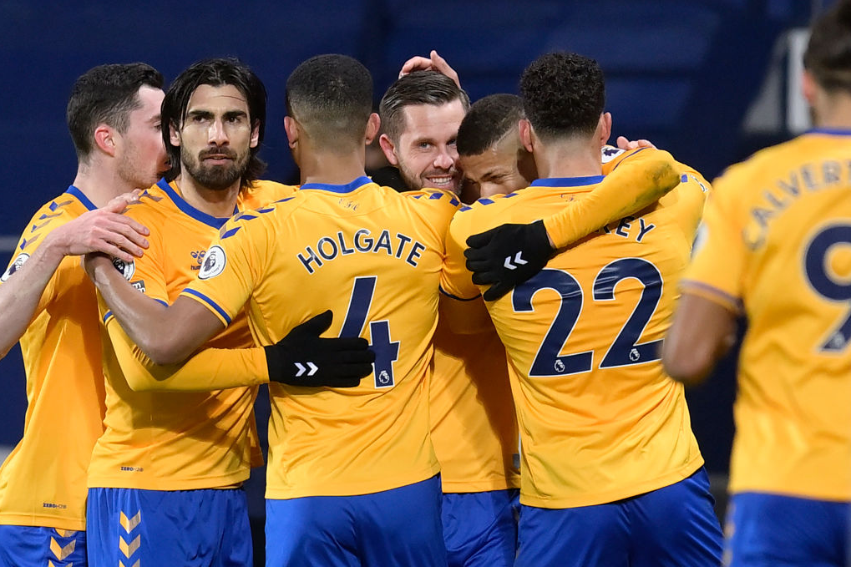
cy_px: 284
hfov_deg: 5.1
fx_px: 9501
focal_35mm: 402
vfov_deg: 3.4
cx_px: 424
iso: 2500
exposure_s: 1/2500
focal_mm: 400
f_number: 2.8
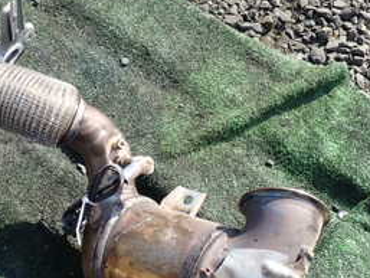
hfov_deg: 25.7
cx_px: -36
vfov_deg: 20.8
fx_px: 749
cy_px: 62
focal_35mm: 70
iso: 100
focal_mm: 5.4
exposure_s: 1/320
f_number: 3.2
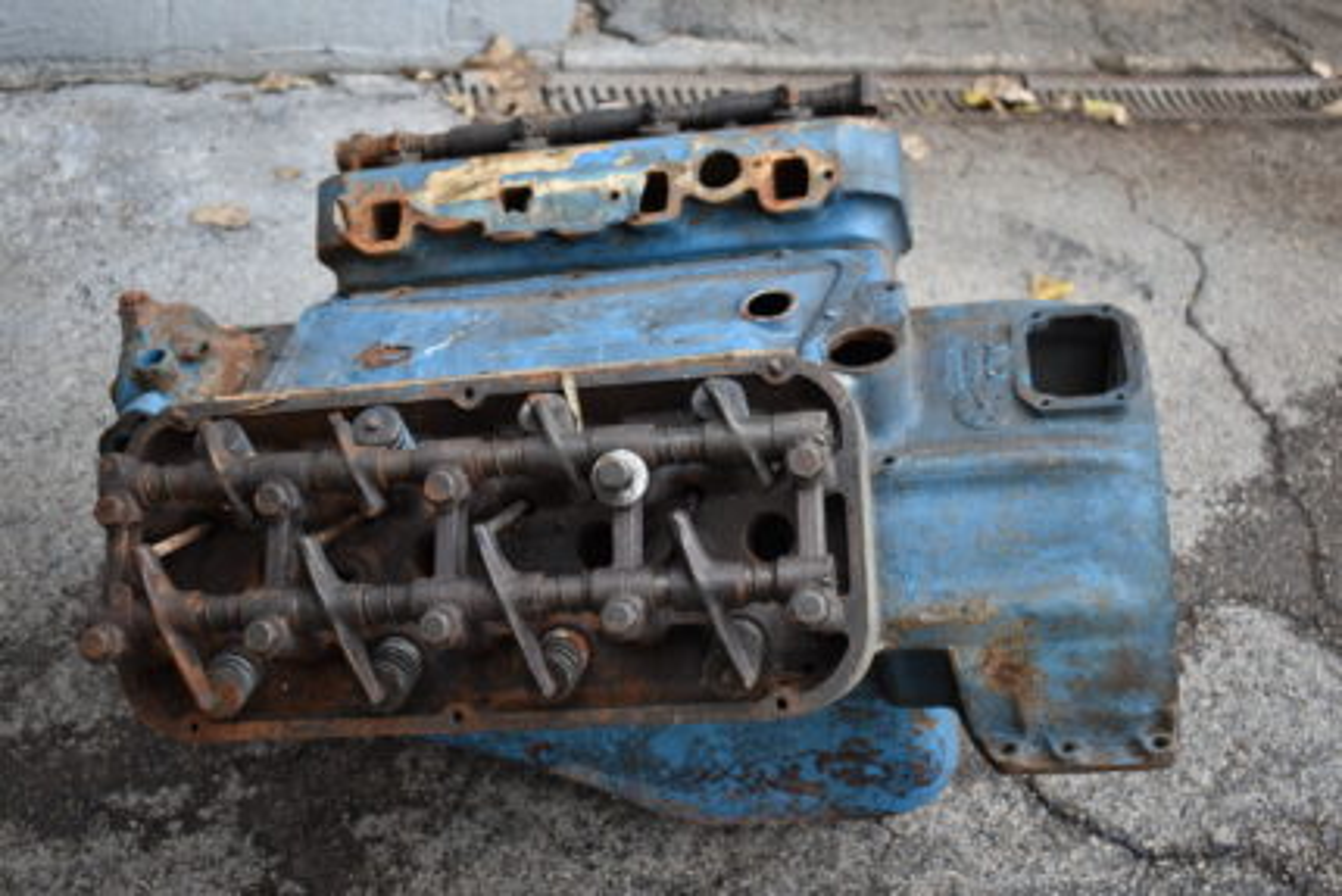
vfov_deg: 30.9
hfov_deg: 44.9
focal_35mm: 44
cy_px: 448
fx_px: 1622
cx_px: 671
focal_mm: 29
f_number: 4.2
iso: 450
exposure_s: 1/250
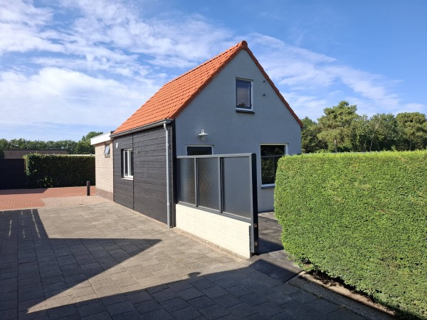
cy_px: 160
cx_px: 214
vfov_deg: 58.9
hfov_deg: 73.9
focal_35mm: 23
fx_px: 284
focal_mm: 5.54
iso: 50
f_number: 1.8
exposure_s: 1/1449
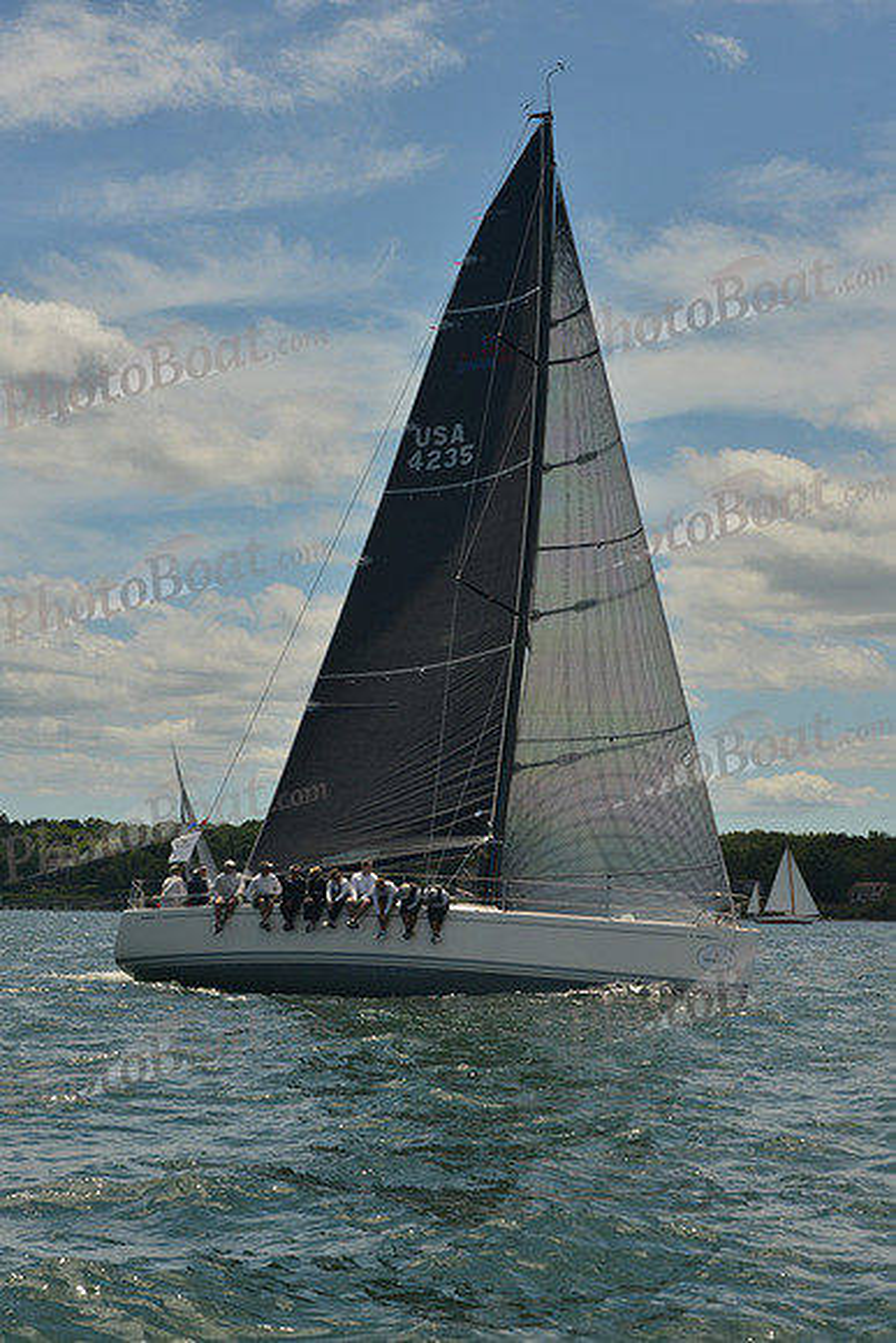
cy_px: 672
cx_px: 448
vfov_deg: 28.8
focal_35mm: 70
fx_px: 2612
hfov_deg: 19.5
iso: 400
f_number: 9
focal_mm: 70
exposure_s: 1/800
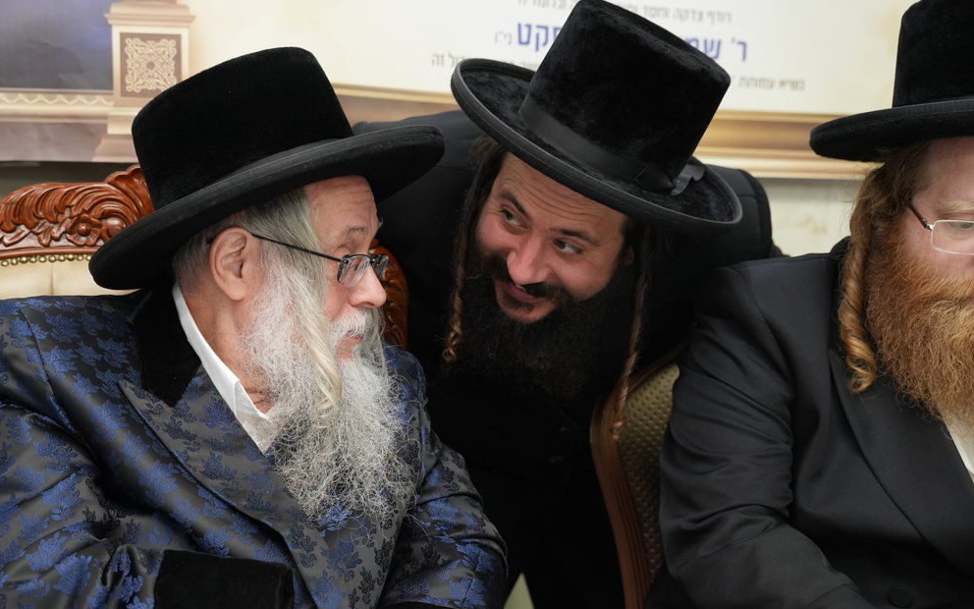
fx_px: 1233
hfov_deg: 42.9
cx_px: 392
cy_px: 327
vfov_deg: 27.7
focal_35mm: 46
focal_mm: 32.3
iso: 1000
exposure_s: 1/125
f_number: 3.5
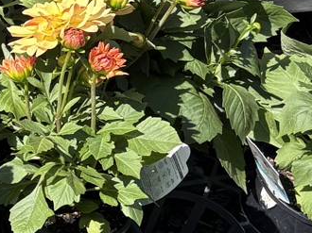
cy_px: 85
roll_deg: -2.6
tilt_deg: -38.1
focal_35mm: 142
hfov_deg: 11.8
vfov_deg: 10.4
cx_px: -395
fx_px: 1279
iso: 50
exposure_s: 1/1420
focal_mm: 5.96
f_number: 1.6
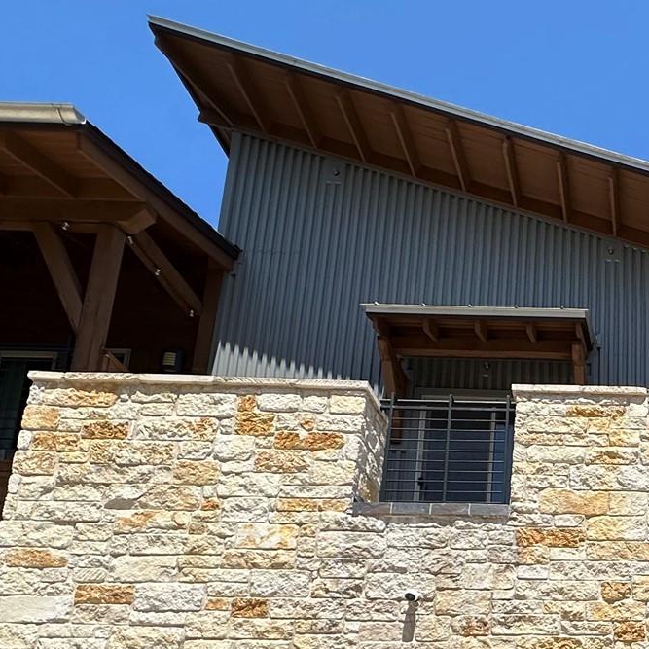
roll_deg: +0.2
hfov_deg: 37.2
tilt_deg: +14.8
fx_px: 806
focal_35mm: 38
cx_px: 706
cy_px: 684
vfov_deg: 37.8
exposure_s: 1/1916
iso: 40
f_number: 2.2
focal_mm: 2.22
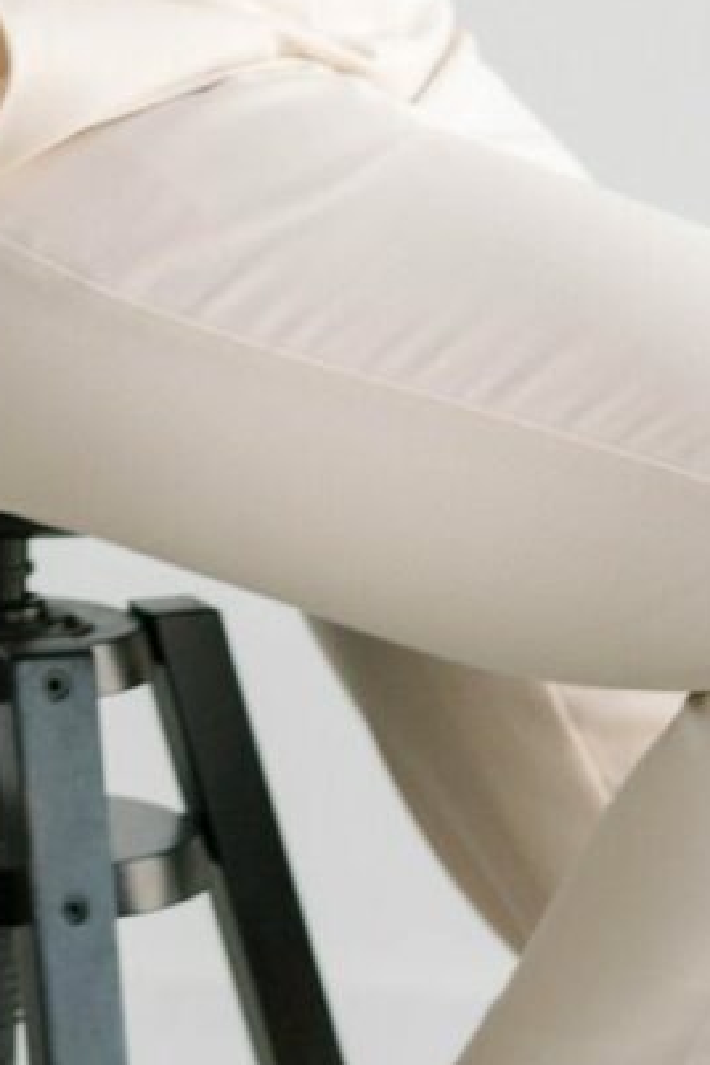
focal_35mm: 423
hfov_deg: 3.2
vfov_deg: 4.9
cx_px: 543
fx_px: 12513
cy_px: -289
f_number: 2.8
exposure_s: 1/250
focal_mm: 85
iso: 640
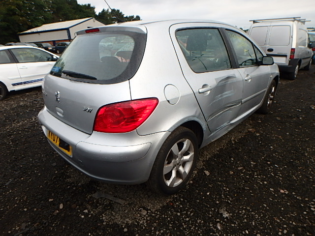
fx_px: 191
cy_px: 118
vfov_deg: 63.4
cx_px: 158
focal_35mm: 21
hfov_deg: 79.0
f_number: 3.5
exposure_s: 1/200
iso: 125
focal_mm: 3.7
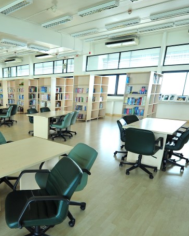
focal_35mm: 26
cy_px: 144
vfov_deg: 65.3
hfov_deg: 50.6
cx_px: 31
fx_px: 182
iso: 640
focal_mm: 14
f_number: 2.8
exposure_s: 1/250
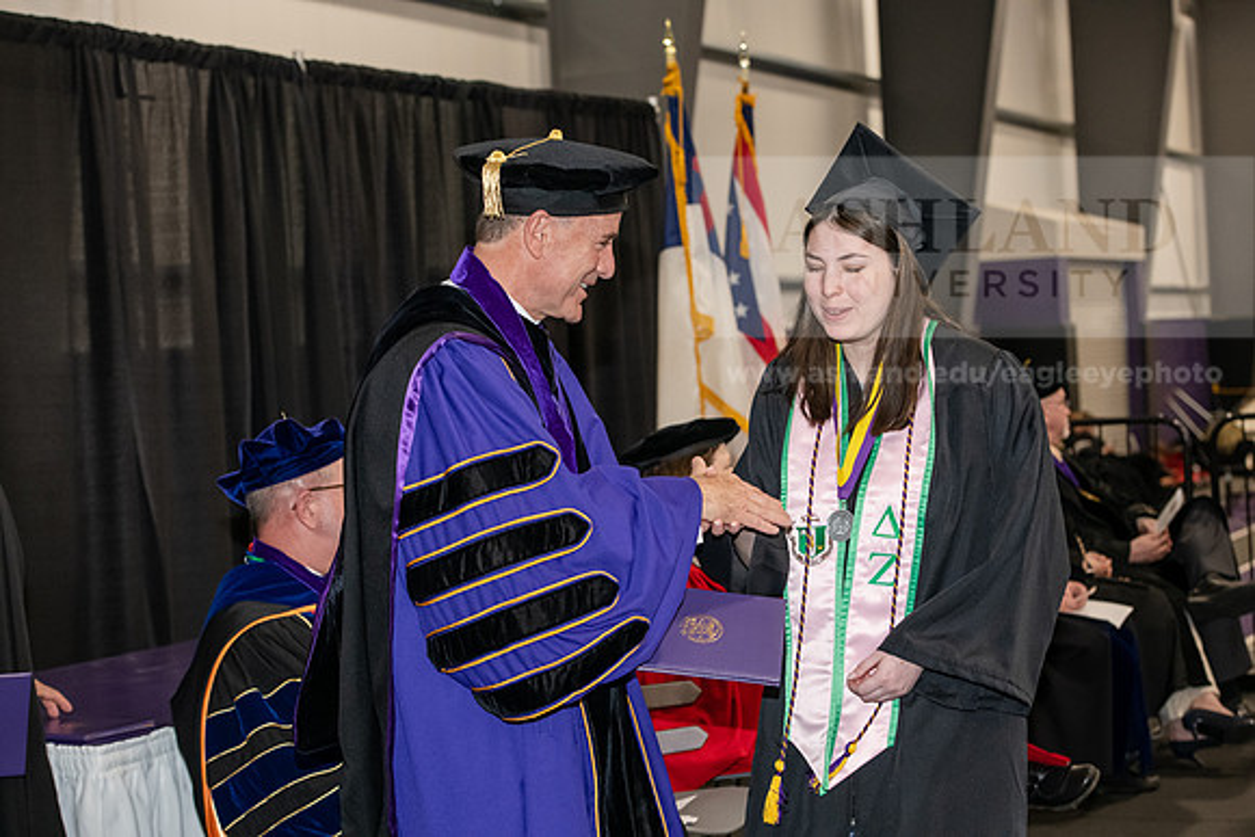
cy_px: 418
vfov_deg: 19.5
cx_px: 628
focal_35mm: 70
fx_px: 2441
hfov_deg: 28.8
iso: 2500
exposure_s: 1/200
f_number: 5
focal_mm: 70
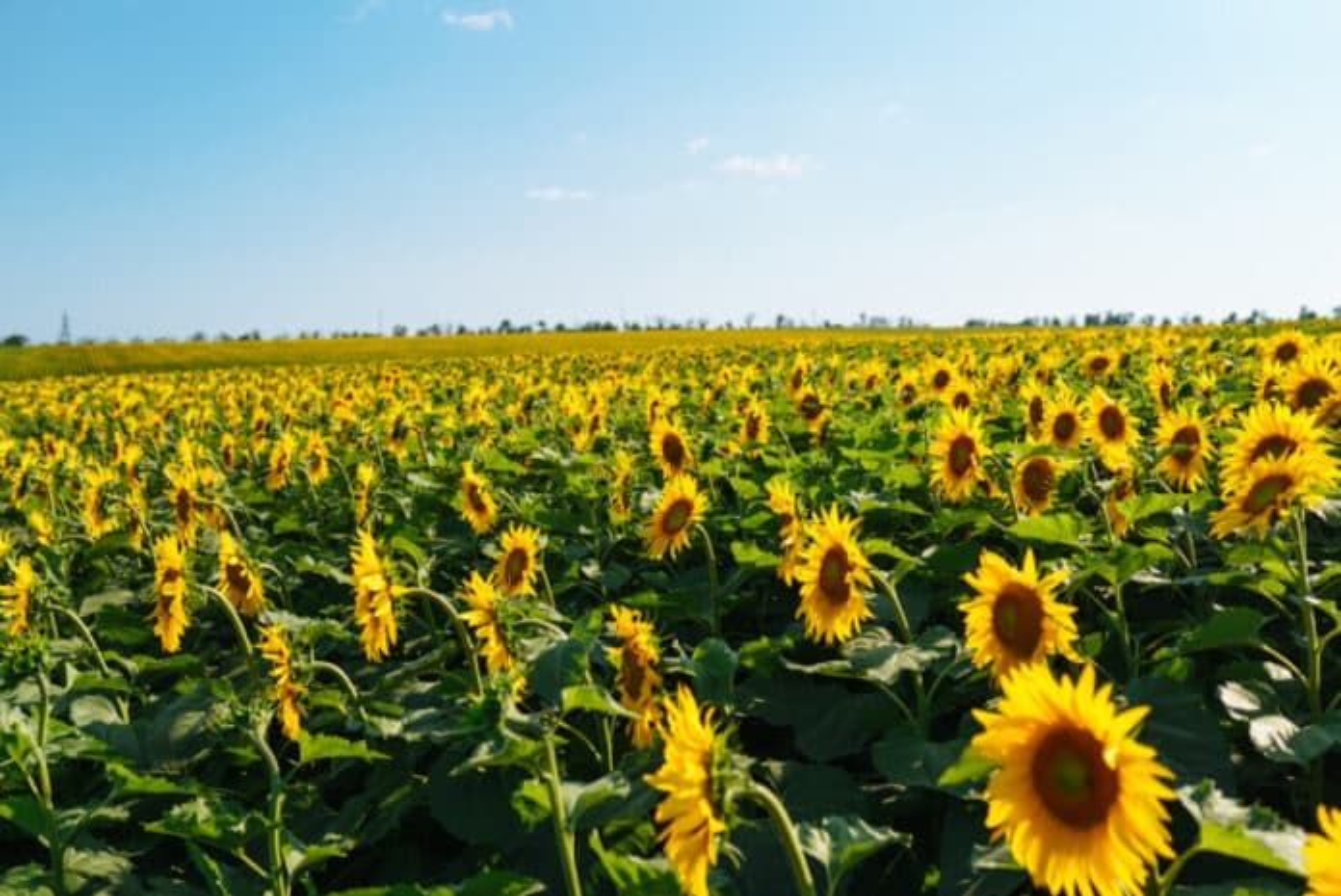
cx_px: 670
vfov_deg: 37.9
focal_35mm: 35
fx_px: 1305
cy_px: 448
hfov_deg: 54.4
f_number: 3.2
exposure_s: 1/2000
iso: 100
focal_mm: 35
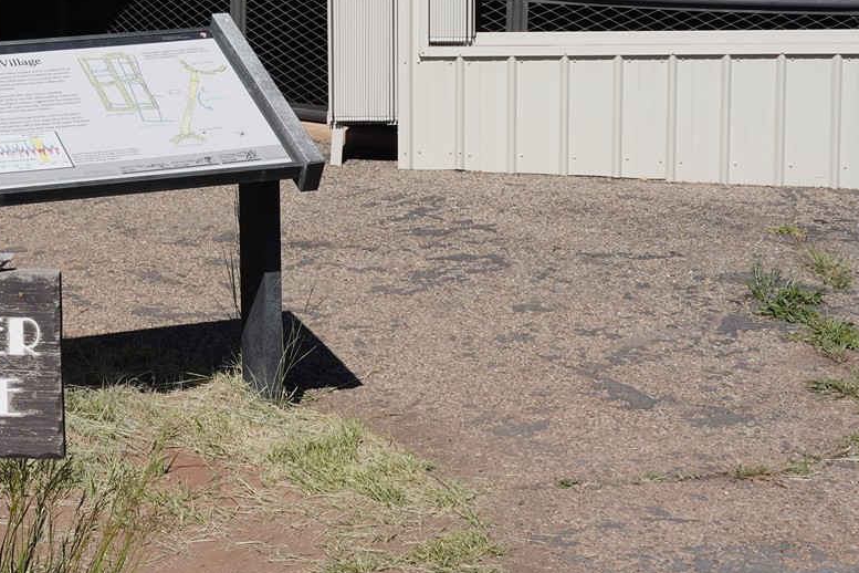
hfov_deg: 23.0
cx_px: 10
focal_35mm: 85
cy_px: 129
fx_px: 2028
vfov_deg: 16.0
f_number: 16
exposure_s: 1/100
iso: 100
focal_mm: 33
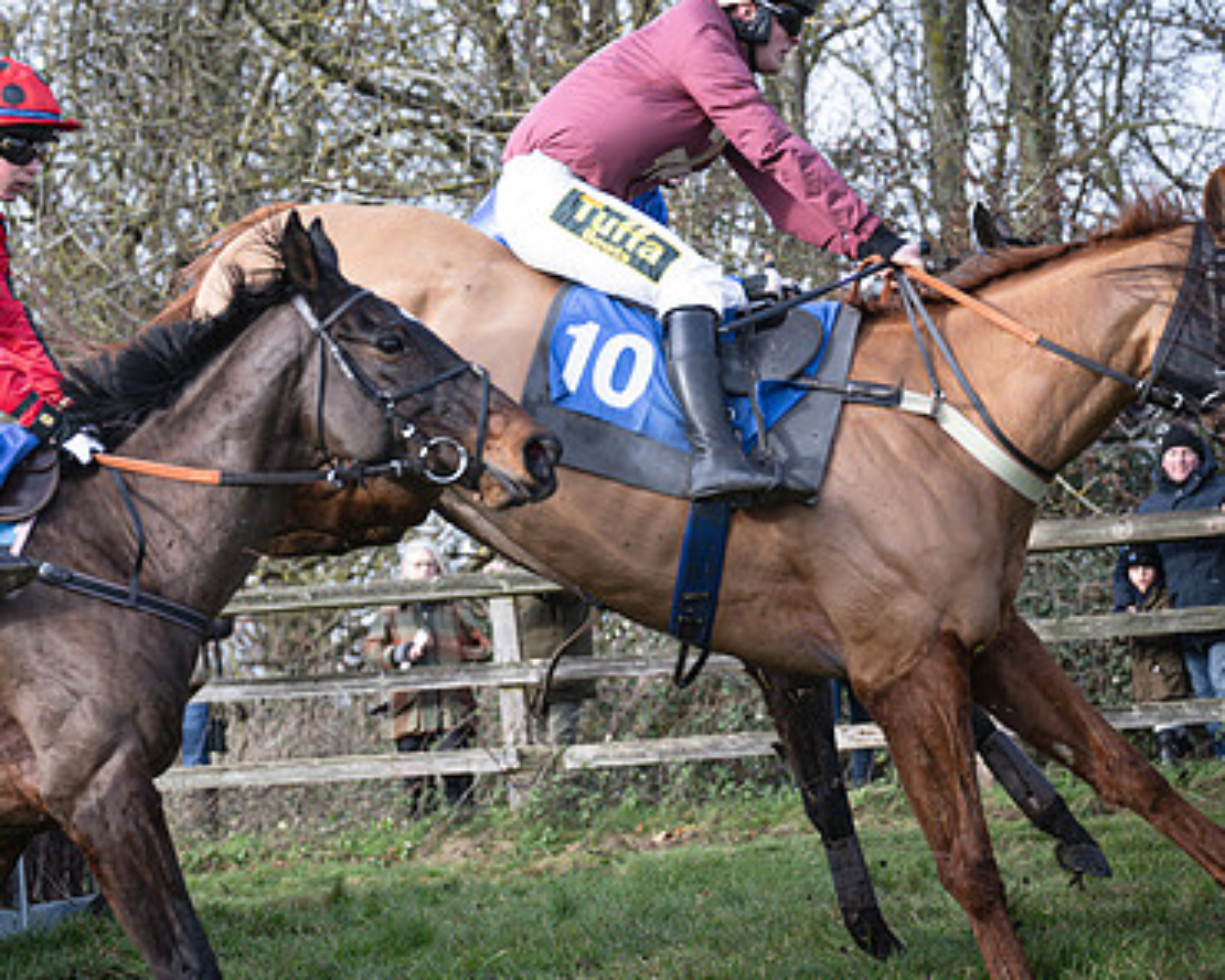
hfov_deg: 16.0
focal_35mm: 120
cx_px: 350
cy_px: 417
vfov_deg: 12.8
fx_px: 4351
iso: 400
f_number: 2.8
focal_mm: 70
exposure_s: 1/2000
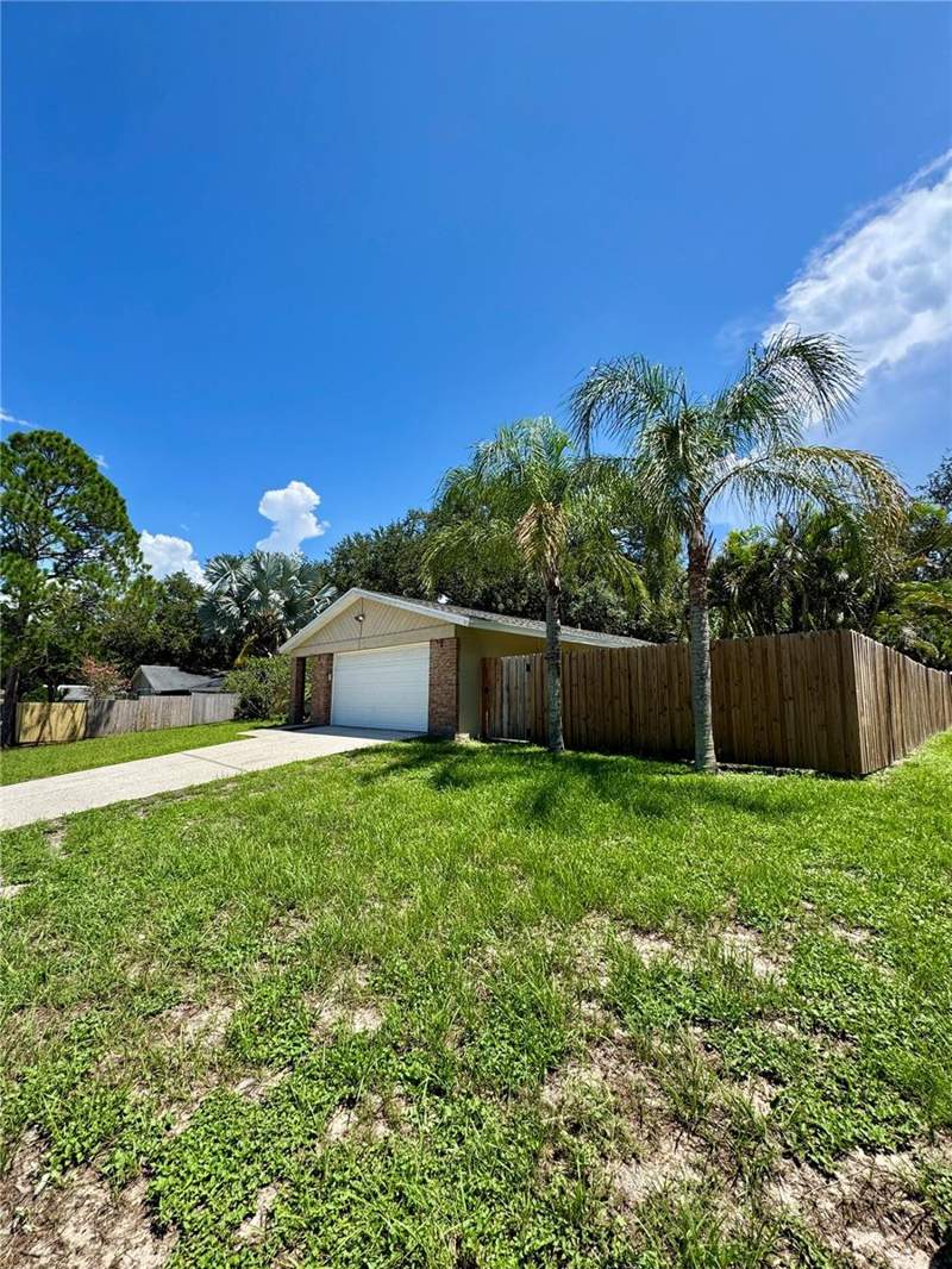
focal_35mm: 14
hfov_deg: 85.7
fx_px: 513
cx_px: 476
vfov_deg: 102.1
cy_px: 634
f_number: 2.2
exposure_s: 1/1078
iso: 40
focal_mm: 2.22
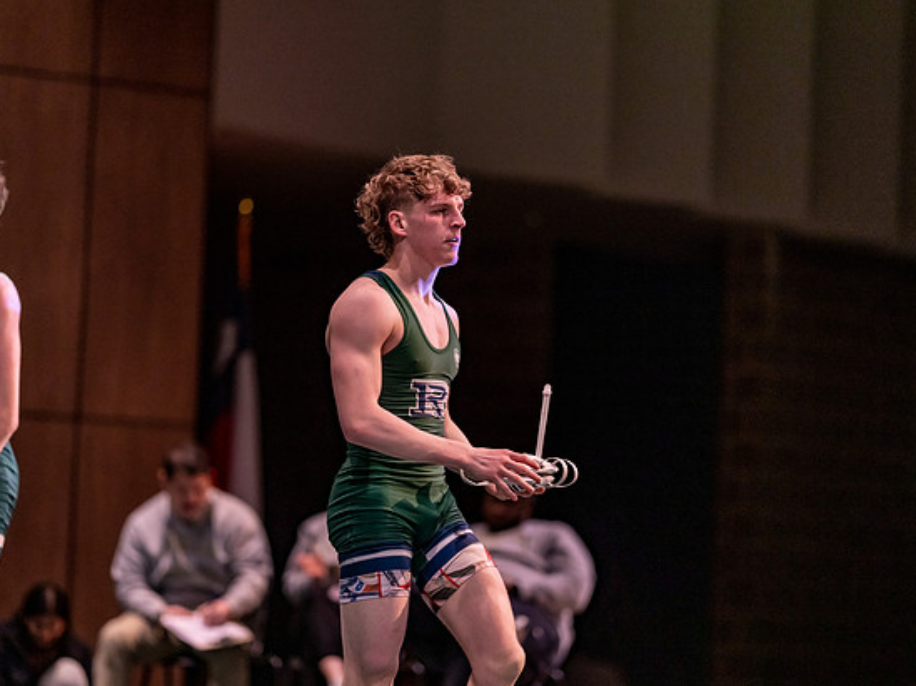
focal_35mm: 147
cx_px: 452
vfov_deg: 10.1
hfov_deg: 13.4
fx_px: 3887
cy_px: 344
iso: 2000
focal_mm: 135
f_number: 1.8
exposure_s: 1/800
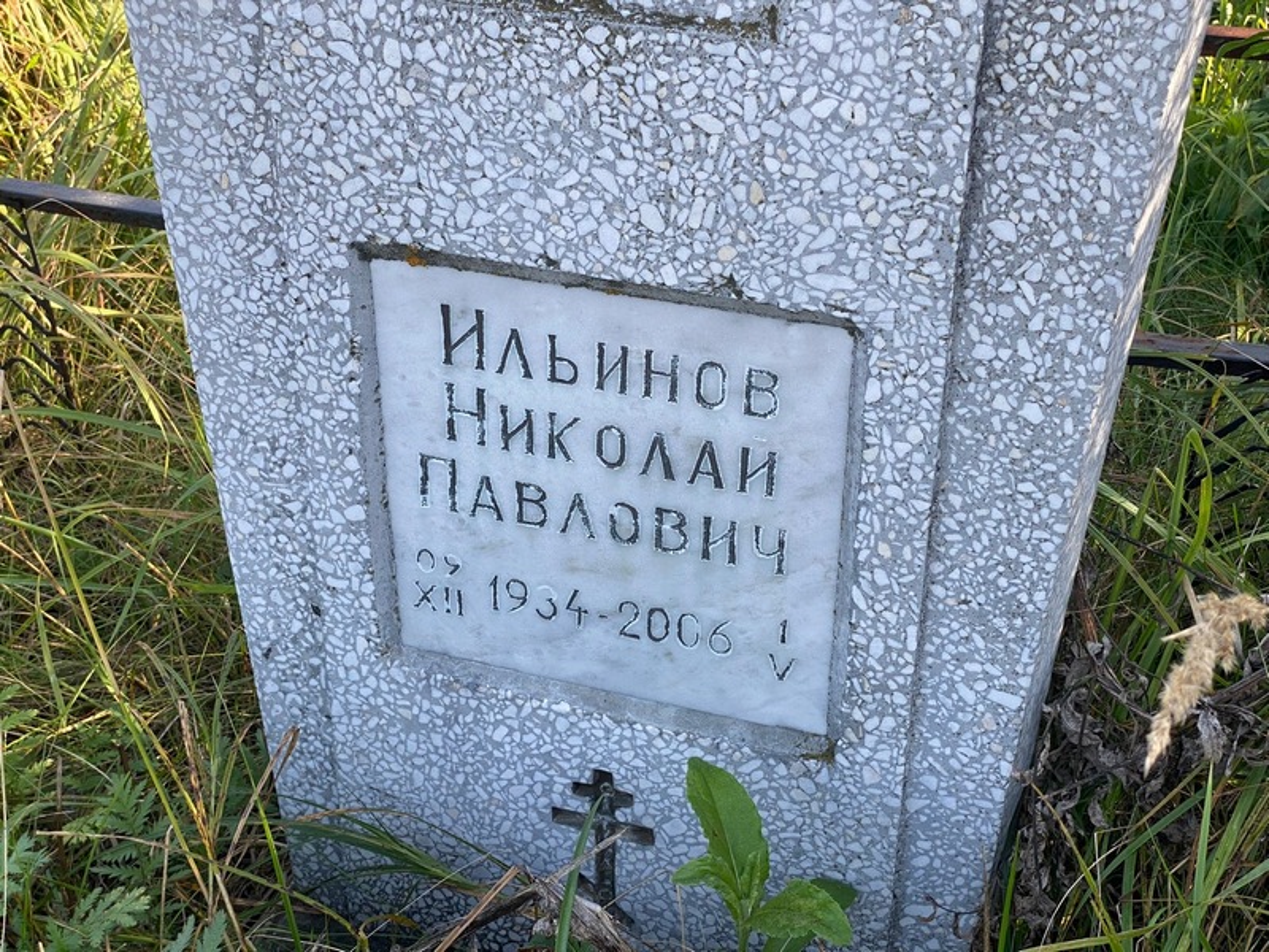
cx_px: 634
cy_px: 476
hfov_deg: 36.8
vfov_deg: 28.0
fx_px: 1906
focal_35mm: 52
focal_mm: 6
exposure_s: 1/191
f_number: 2
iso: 20
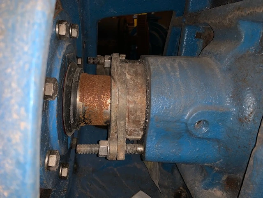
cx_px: 132
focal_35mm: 26
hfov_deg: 67.3
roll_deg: +3.4
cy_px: 99
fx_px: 198
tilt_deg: -17.6
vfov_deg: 53.1
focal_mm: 4.25
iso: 40
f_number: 1.8
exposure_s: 1/48
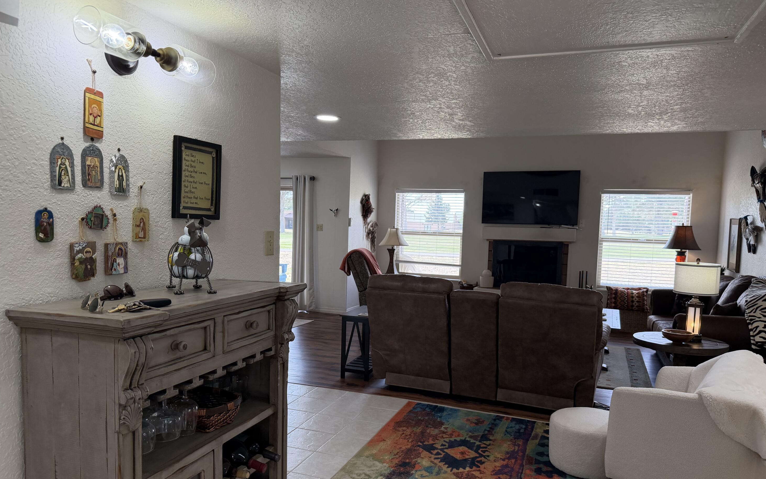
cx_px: 388
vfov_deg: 47.5
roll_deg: -1.2
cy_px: 263
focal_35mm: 26
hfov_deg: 70.4
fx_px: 543
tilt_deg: -4.6
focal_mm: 6.76
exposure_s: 1/234
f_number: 1.78
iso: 200
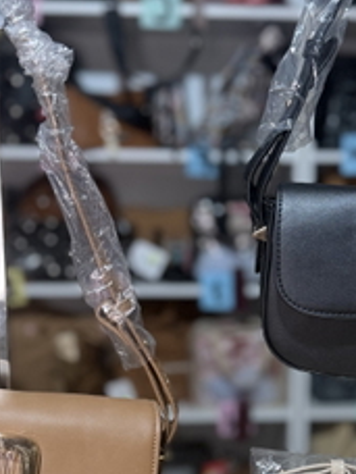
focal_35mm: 56
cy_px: 338
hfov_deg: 26.0
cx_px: 235
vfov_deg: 33.8
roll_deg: -0.4
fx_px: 768
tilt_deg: -9.6
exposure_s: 1/50
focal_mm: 6.76
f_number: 1.78
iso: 250
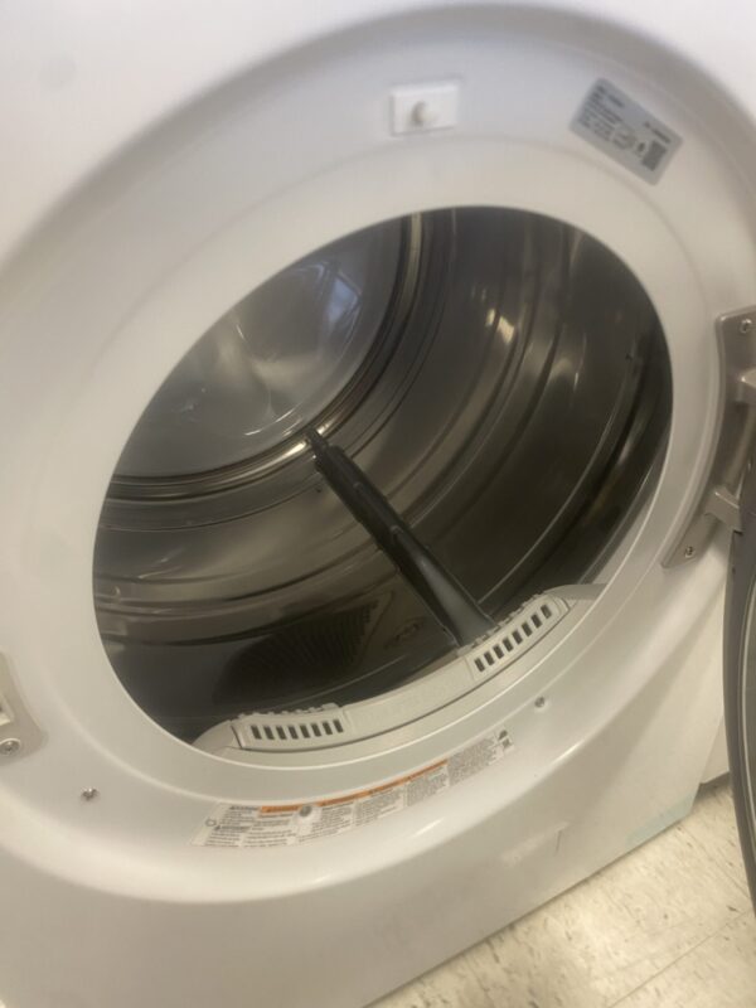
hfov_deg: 53.1
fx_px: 757
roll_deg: +2.2
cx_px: 378
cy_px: 504
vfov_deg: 67.3
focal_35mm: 26
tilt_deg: -35.5
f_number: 1.8
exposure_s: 1/43
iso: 100
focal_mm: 4.25
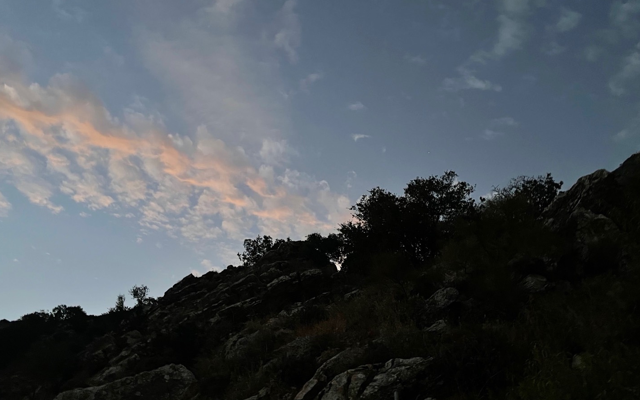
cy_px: 180
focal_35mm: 31
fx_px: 541
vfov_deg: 40.6
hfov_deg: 61.2
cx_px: 306
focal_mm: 4.2
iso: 800
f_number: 1.6
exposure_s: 1/25
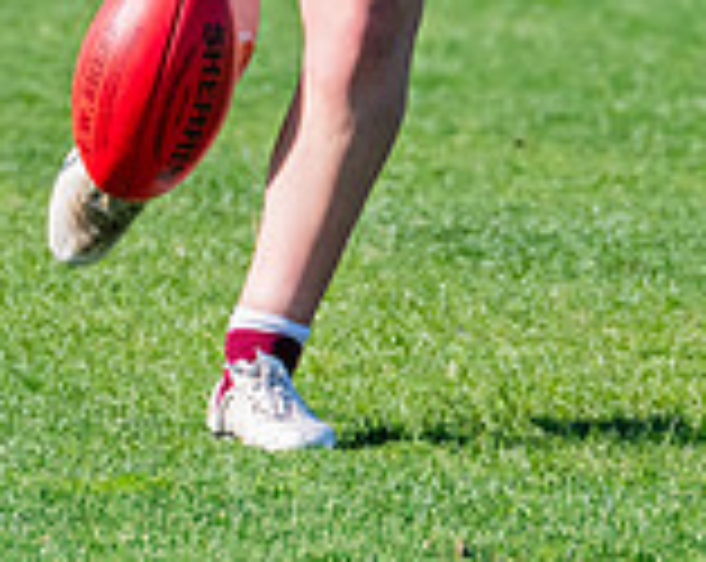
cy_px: -377
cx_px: 111
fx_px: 44507
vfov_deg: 0.7
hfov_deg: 0.9
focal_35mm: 2134
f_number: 8
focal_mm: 420
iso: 800
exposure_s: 1/1250
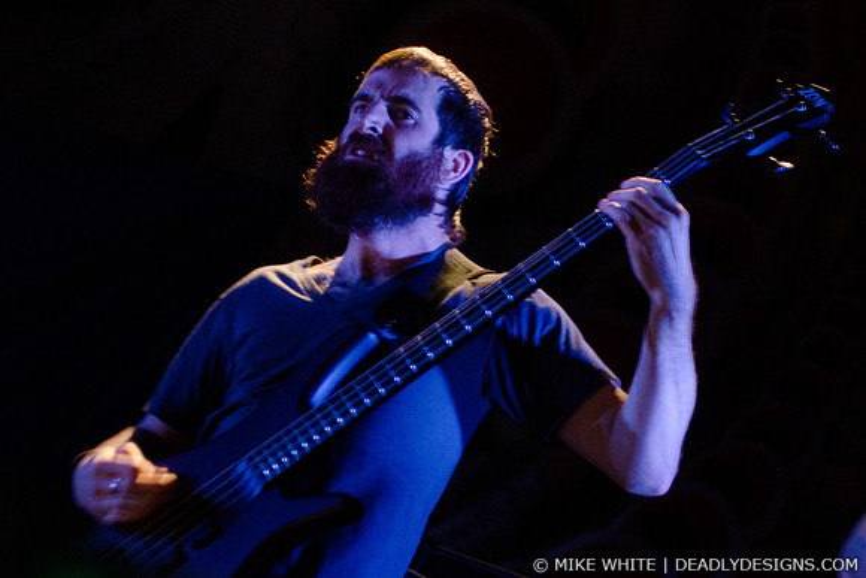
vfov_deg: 15.7
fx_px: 2093
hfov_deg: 23.4
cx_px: 433
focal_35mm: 87
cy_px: 289
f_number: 2.8
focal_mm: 58
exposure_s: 1/80
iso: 3200
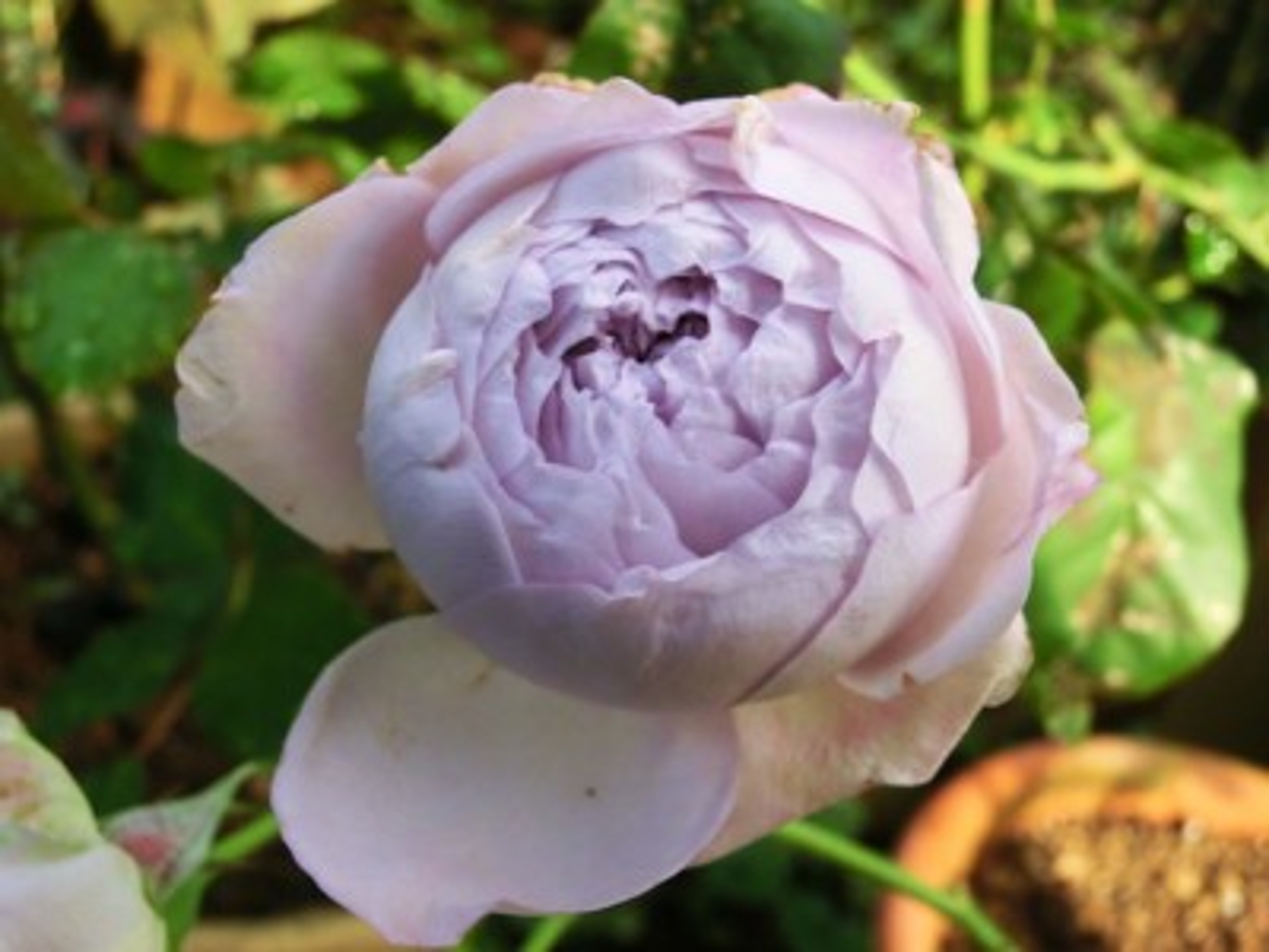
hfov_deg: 44.8
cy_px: 476
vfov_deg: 34.3
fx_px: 1540
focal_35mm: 42
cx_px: 634
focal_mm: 7.38
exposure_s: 1/60
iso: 200
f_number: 10.3
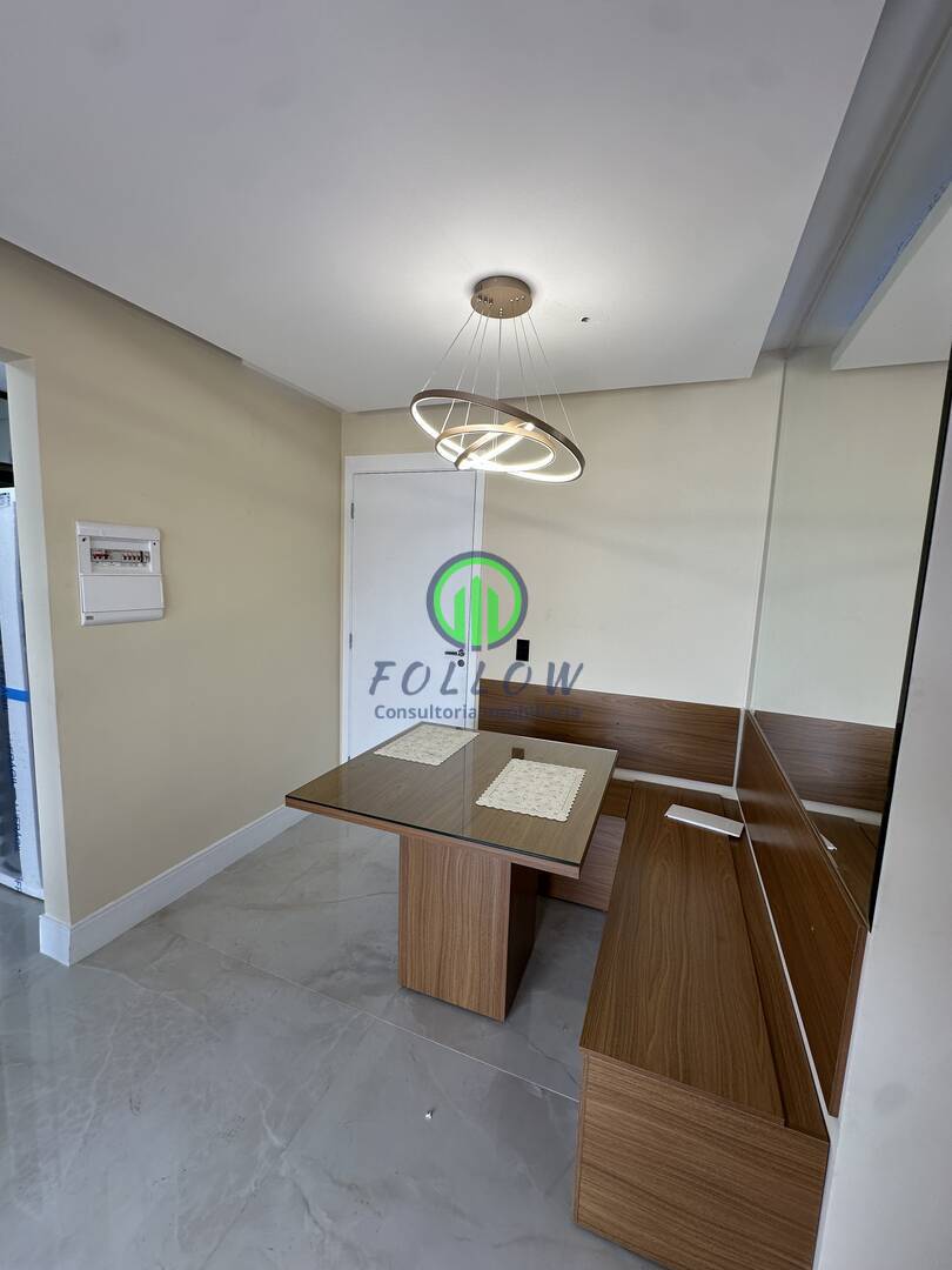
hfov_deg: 85.7
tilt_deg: -6.2
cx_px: 476
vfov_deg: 102.1
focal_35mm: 14
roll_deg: -2.8
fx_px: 513
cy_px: 635
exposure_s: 1/129
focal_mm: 2.22
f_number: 2.2
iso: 40
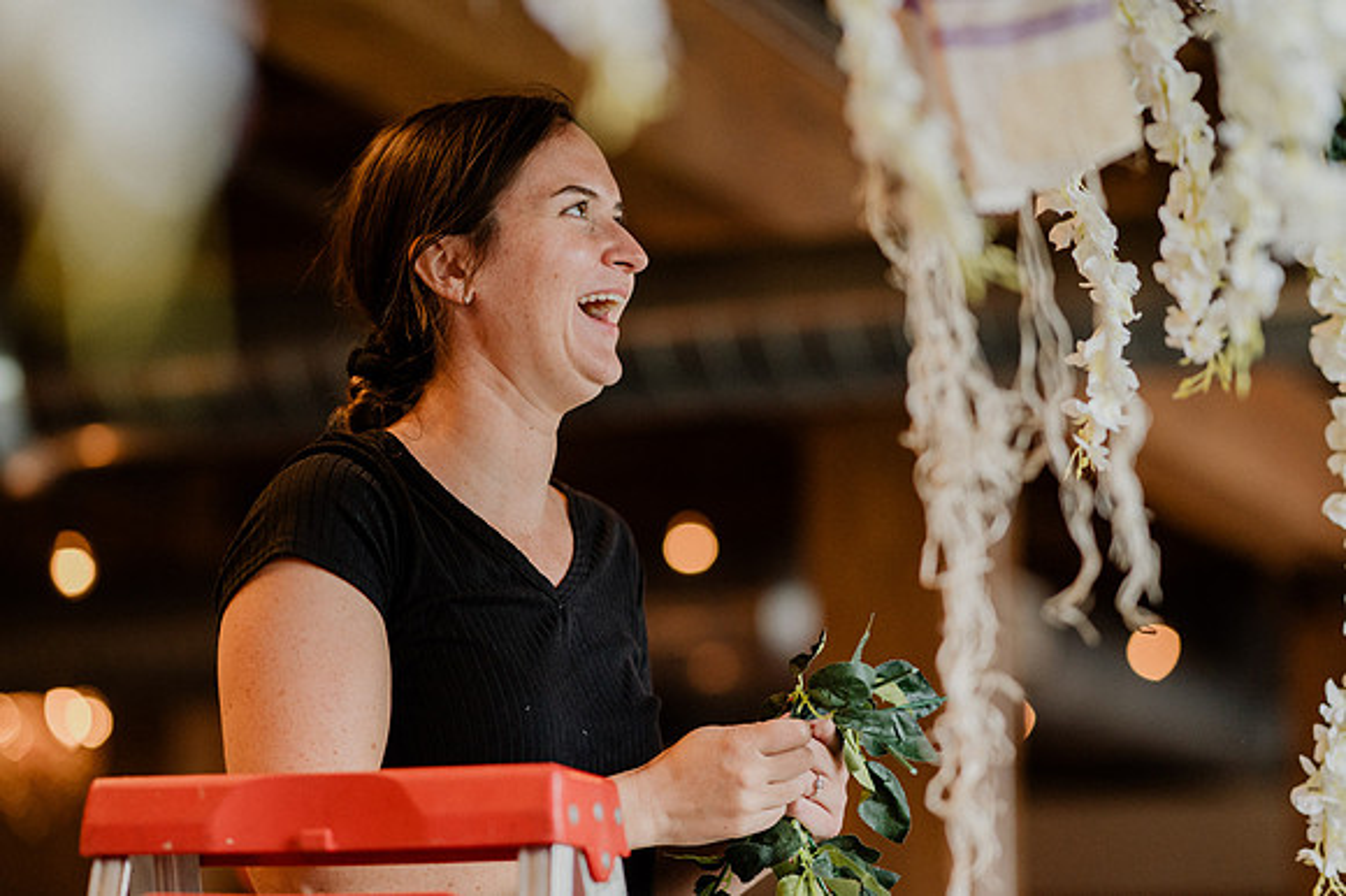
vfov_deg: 12.8
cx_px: 673
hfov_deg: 19.1
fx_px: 4006
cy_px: 448
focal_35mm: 107
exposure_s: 1/1000
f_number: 2.2
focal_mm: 105
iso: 1600
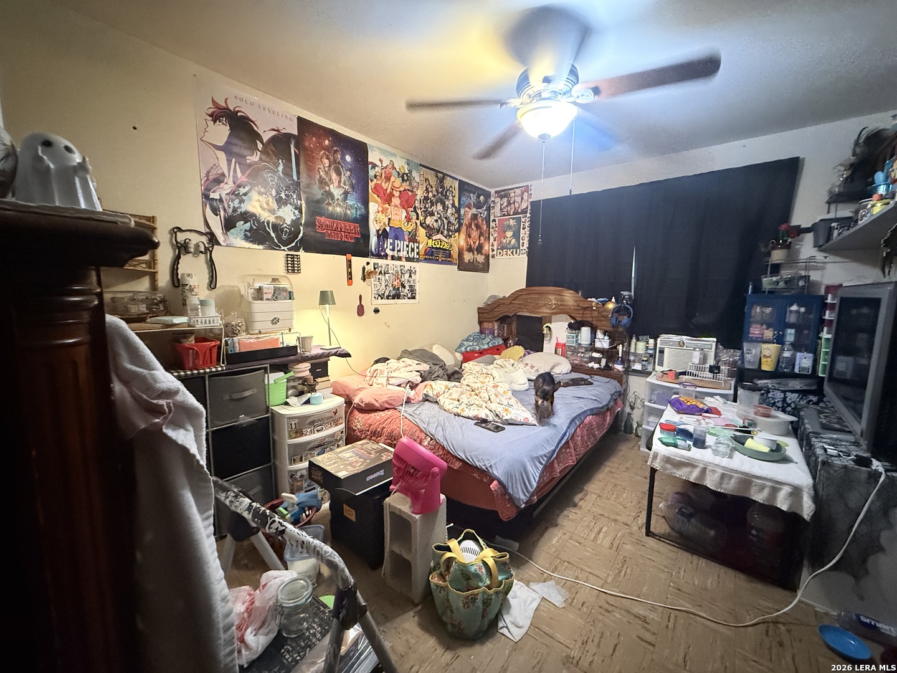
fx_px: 363
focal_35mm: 14
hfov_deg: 102.1
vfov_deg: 85.7
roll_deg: -0.5
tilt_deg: -6.3
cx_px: 448
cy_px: 336
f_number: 2.2
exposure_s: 1/40
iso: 1000
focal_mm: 2.22
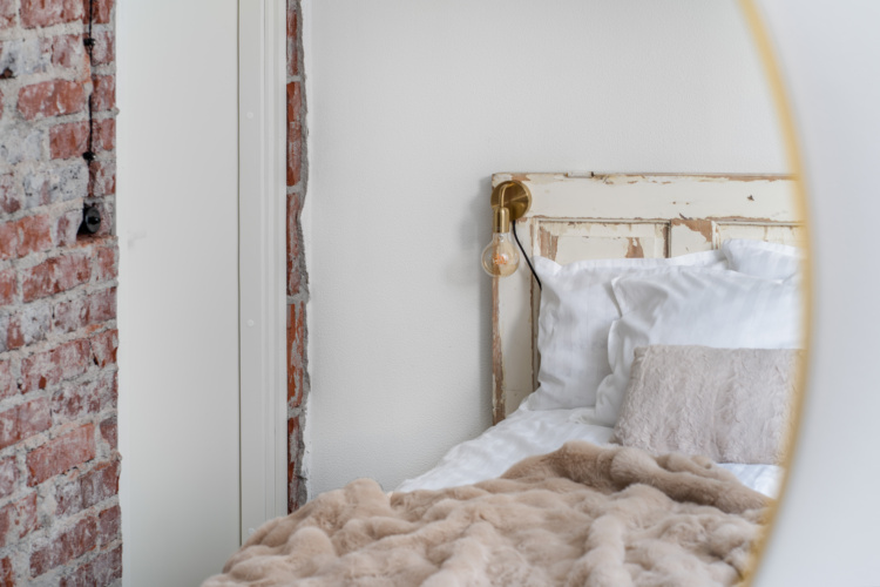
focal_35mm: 85
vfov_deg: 16.1
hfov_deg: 23.9
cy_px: 294
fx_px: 2078
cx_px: 440
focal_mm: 85
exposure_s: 13
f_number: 5.6
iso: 100
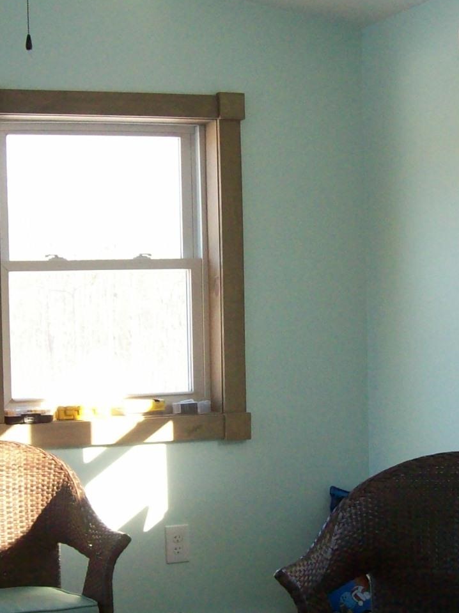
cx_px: 194
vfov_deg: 25.3
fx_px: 1362
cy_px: 351
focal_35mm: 77
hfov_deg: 19.1
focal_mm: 6
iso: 200
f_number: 2.7
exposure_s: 1/148
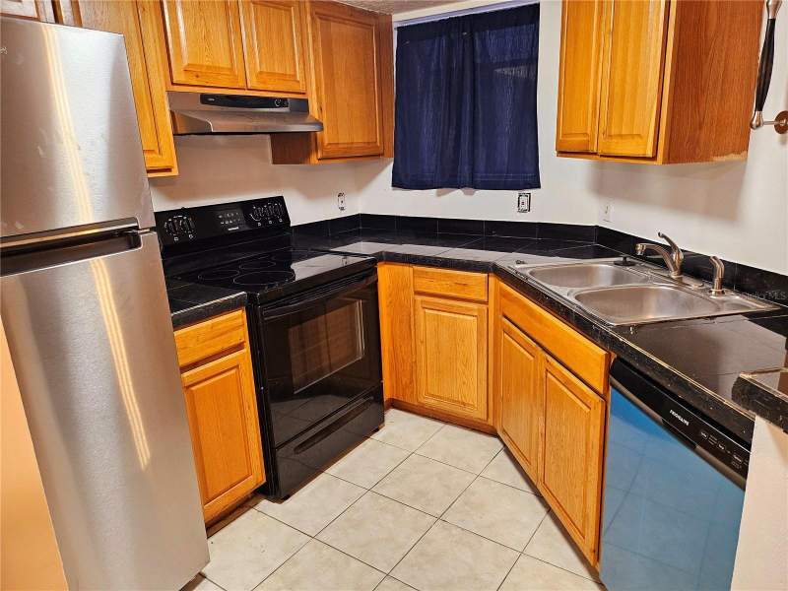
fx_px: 546
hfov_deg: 71.6
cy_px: 296
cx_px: 394
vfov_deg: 56.8
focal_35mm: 24
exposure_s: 1/120
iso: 400
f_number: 1.8
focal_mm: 5
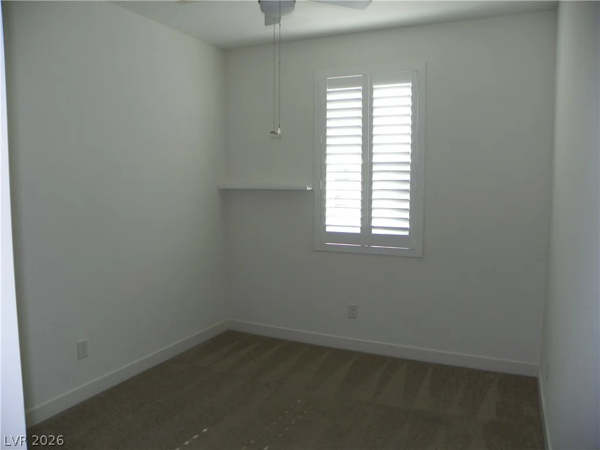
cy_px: 225
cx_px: 300
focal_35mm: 26
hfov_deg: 67.3
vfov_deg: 53.1
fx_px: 451
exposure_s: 1/60
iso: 64
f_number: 2.8
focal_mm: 4.6
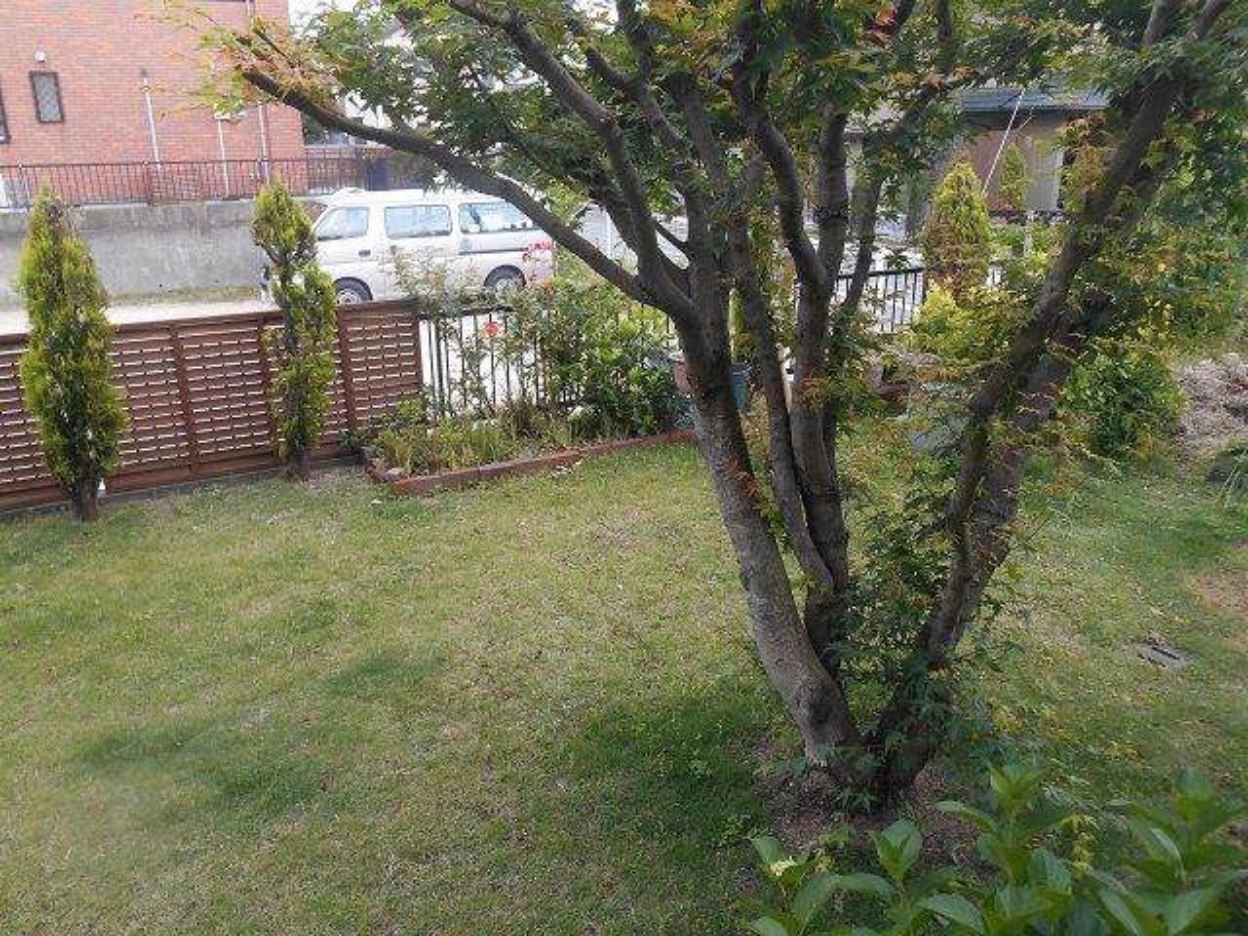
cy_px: 468
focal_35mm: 26
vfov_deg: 53.1
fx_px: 937
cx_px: 624
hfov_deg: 67.3
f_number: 3.4
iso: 200
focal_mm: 4.7
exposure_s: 1/30
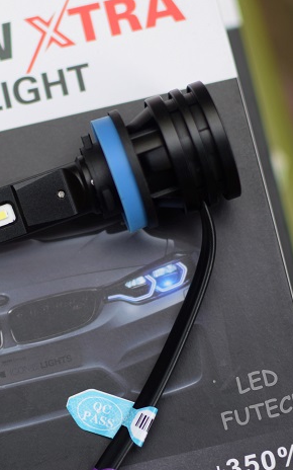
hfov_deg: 15.8
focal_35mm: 81
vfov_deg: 25.6
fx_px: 1032
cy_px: 235
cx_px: -4
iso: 250
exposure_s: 1/250
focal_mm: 35
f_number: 1.8
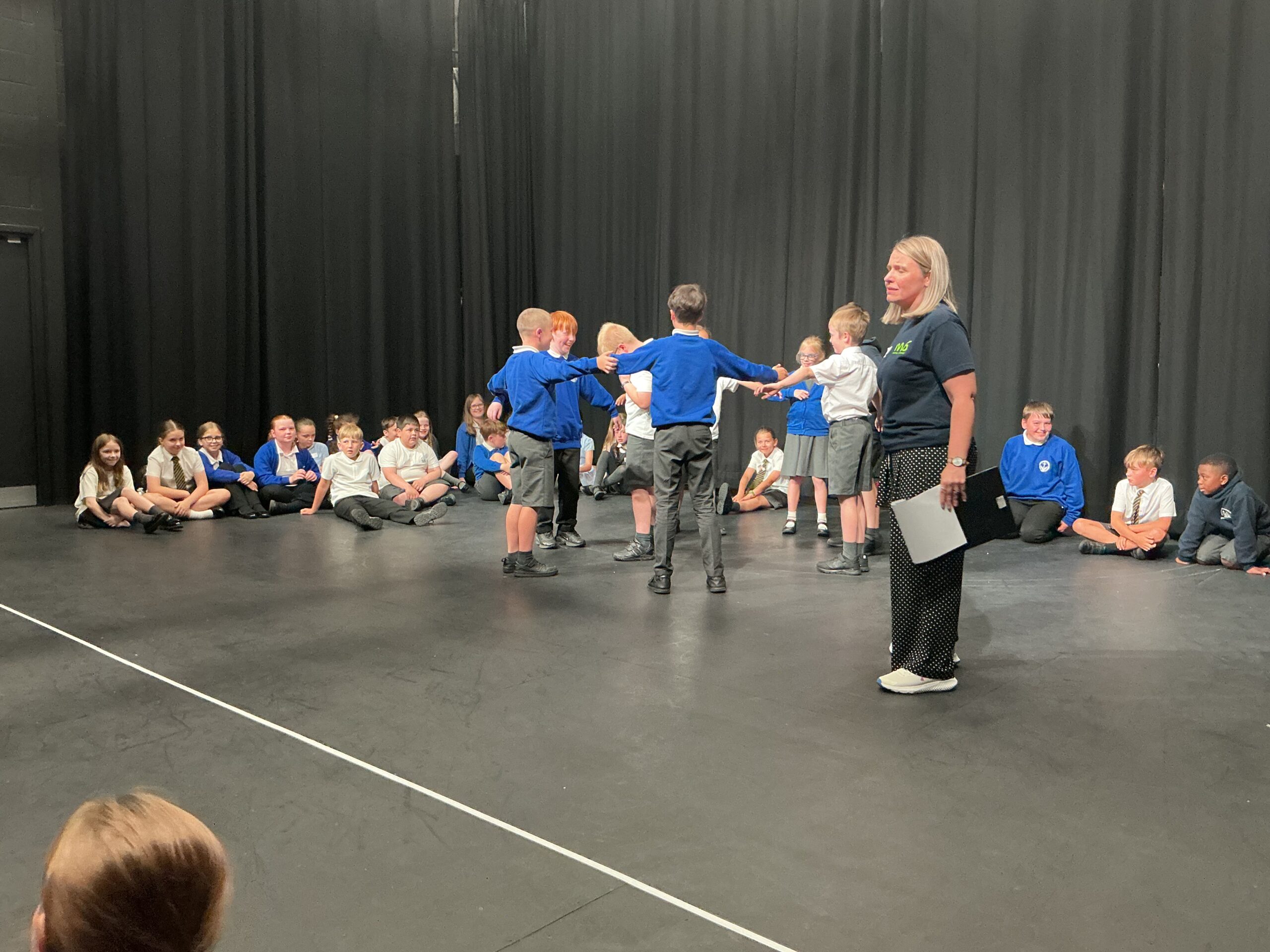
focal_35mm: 29
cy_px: 476
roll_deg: +0.3
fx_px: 1064
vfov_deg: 48.2
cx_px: 635
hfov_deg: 61.7
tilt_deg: -6.7
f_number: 1.8
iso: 200
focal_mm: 3
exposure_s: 1/50
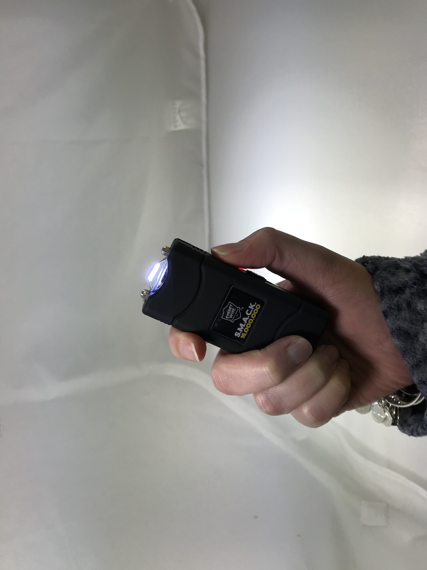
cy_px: 285
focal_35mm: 28
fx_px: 461
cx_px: 214
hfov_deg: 49.7
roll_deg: +0.3
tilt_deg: -12.2
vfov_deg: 63.4
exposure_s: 1/354
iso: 20
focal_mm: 3.99
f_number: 1.8
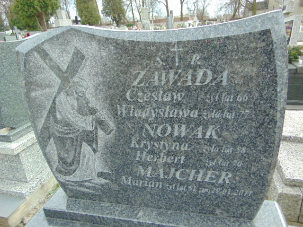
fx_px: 219
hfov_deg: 69.4
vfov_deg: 54.9
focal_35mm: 25
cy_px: 114
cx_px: 152
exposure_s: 1/125
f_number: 3
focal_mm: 4.5
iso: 80
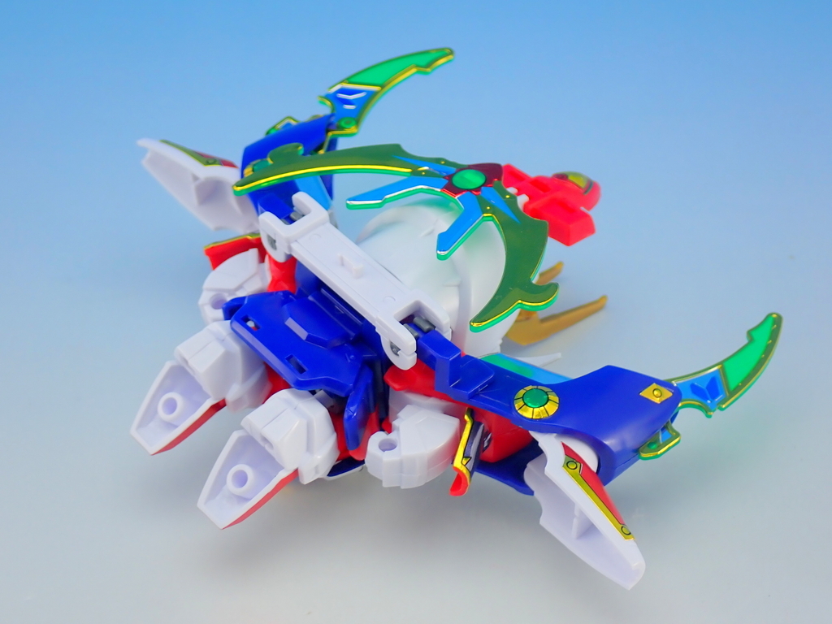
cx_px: 416
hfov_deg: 25.3
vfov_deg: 19.1
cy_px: 312
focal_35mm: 77
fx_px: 1851
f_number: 4.1
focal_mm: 13.65
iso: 100
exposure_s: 1/20
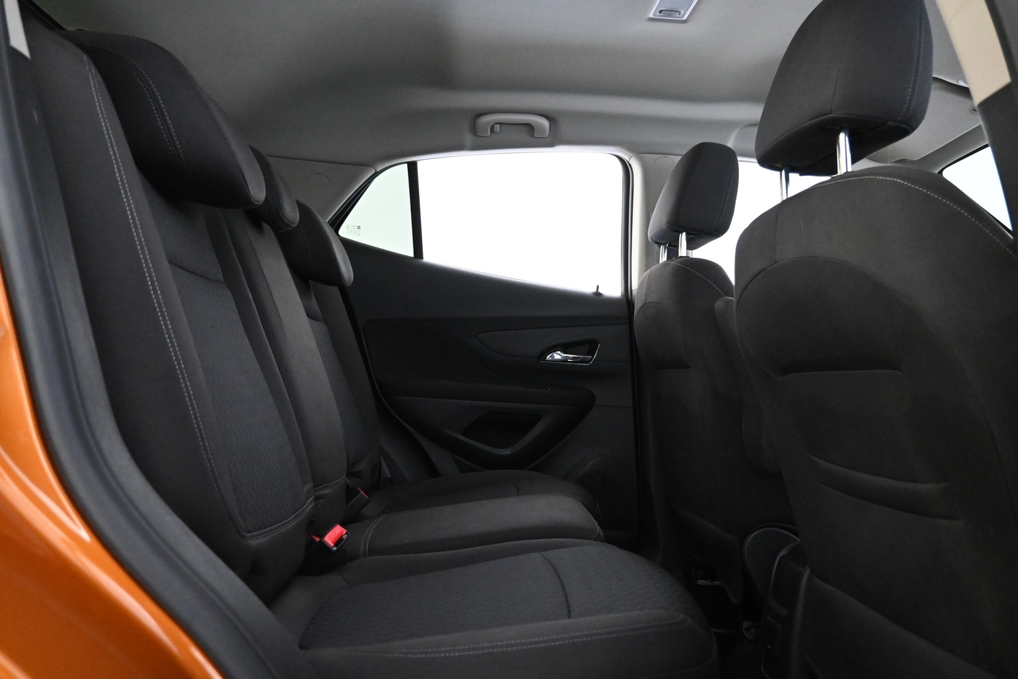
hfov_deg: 70.4
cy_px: 340
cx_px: 509
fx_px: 721
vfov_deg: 50.4
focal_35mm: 26
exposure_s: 1/25
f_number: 3.5
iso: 5000
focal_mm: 17
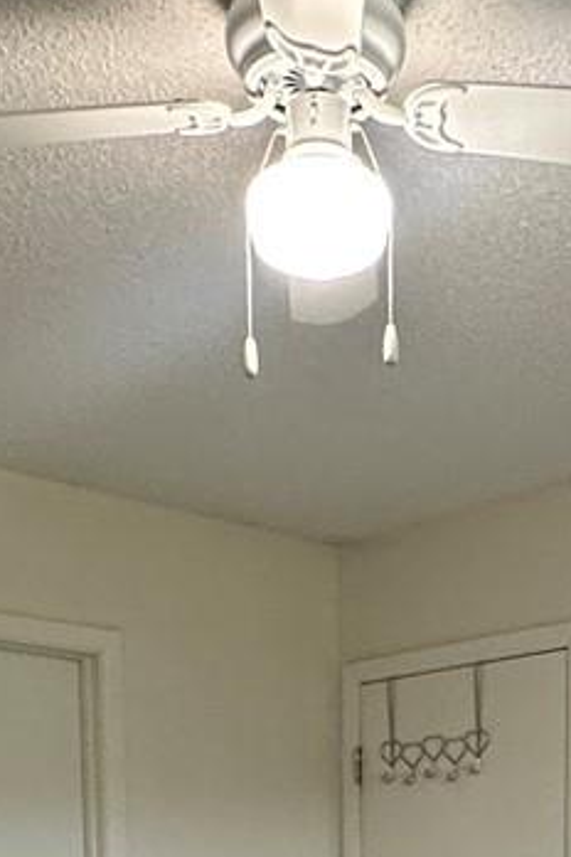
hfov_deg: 20.2
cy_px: 1133
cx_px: 421
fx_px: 1594
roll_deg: +0.4
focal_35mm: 67
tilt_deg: -7.2
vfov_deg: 25.6
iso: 160
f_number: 2.2
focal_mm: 2.22
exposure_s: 1/60
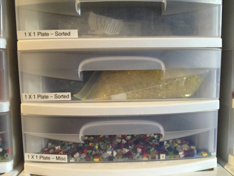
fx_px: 237
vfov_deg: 40.7
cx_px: 117
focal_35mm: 35
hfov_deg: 52.6
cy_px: 88
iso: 400
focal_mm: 4.28
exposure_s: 1/20
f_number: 2.4
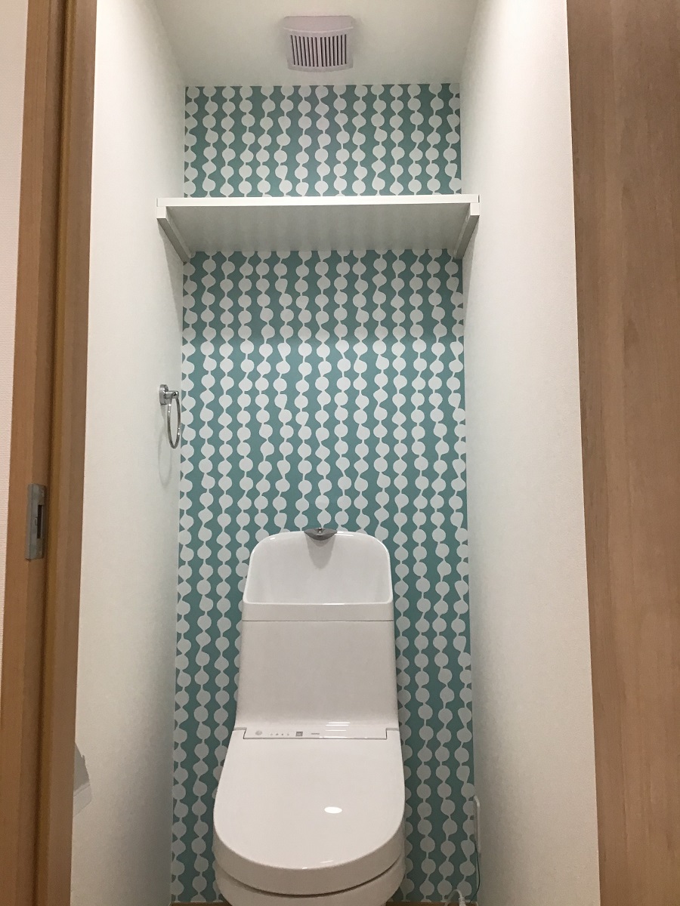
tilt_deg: +5.8
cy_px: 453
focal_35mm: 31
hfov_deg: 45.4
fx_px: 812
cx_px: 340
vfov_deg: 58.4
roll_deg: +1.3
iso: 50
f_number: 2.4
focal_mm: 3.3
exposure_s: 1/30
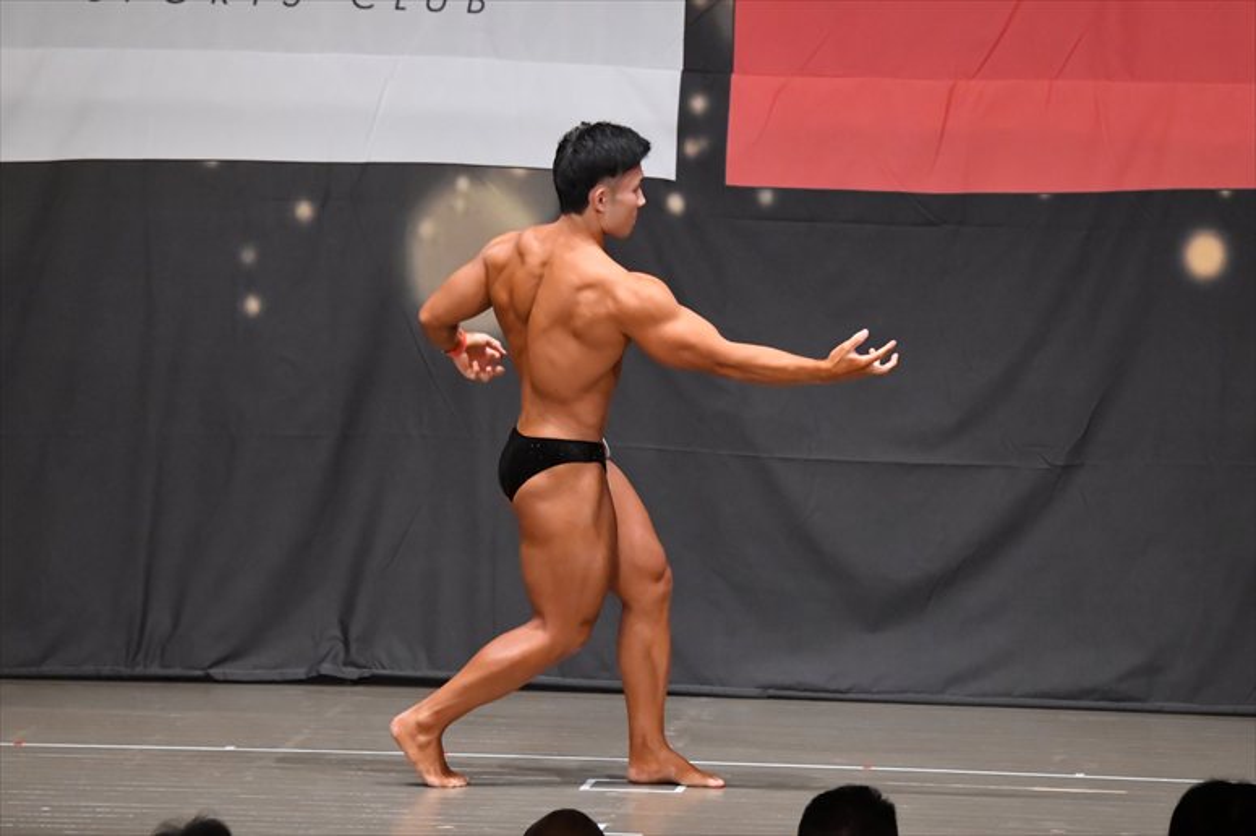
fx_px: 7846
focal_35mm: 225
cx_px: 628
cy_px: 418
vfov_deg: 6.1
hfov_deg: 9.2
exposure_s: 1/400
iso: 6400
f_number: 5.6
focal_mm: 150
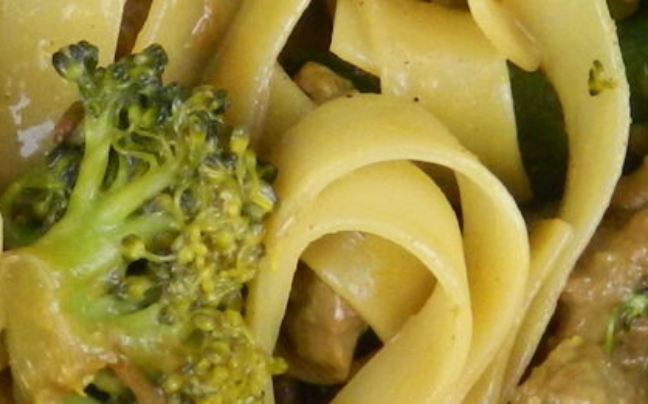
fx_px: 6532
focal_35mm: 370
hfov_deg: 5.7
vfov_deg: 3.5
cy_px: 198
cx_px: 116
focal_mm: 10.2
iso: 220
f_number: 3.8
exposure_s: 1/50
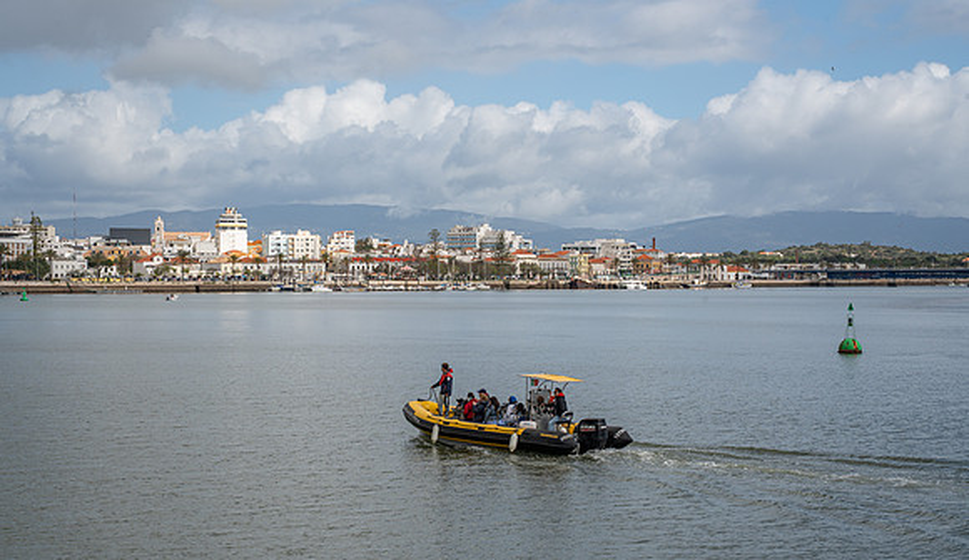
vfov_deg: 16.9
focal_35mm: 73
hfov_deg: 28.8
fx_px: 1884
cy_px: 300
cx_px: 484
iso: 100
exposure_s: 1/250
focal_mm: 70
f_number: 13
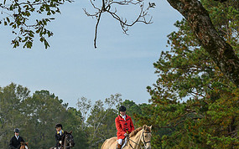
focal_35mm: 265
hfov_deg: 7.9
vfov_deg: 4.9
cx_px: 108
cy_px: 117
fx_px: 1726
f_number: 5.6
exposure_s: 1/800
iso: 400
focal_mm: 94
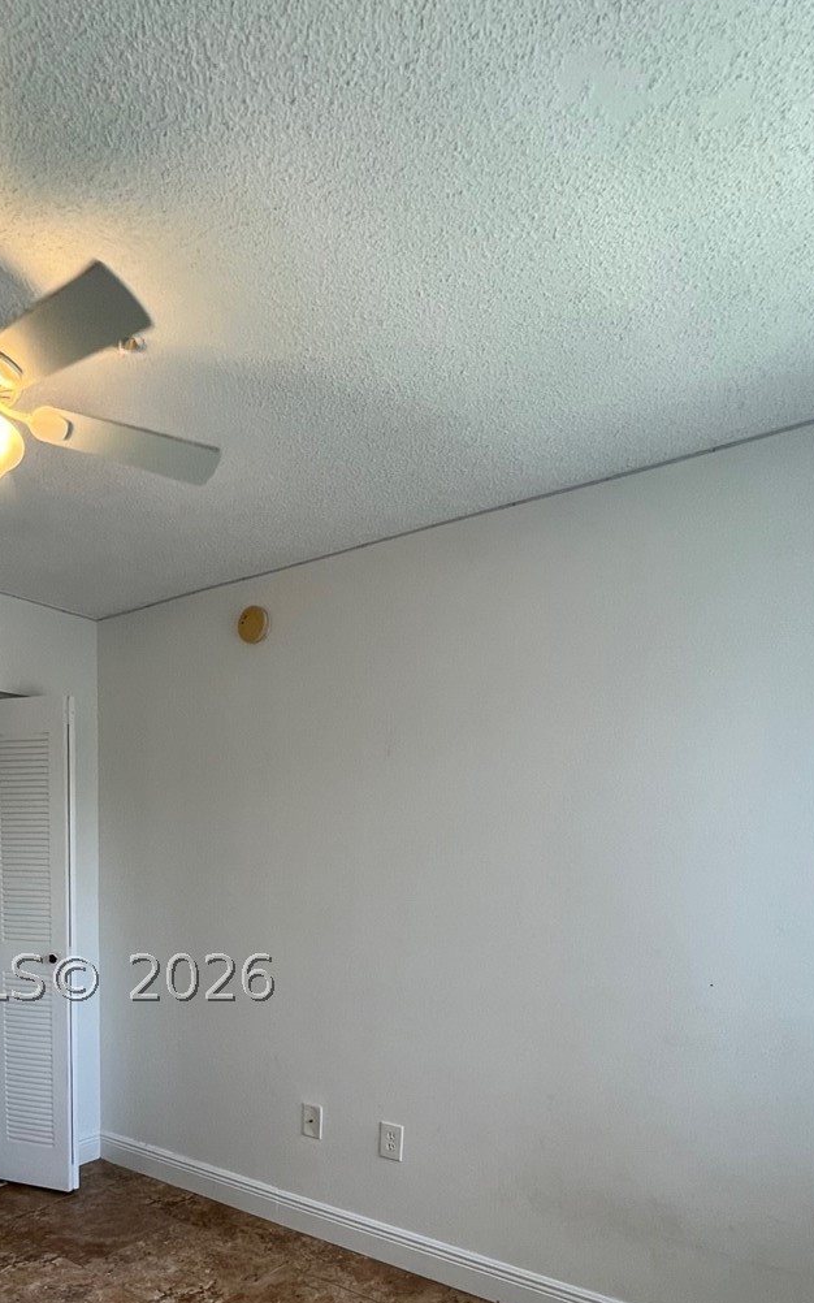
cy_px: 978
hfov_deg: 52.5
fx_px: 781
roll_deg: -0.9
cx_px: 198
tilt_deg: -7.0
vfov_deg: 74.0
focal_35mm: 22
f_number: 1.8
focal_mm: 1.57
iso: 64
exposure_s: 1/120
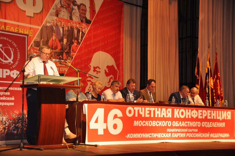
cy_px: 78
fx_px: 430
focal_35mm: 66
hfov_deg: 30.5
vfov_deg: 20.6
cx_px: 118
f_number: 4.5
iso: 640
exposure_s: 1/125
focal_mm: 44
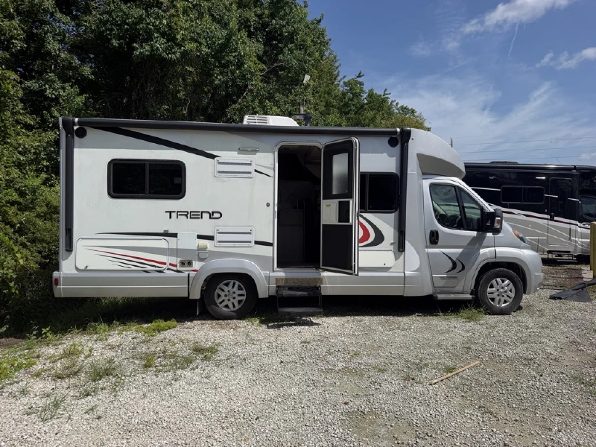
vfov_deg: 56.8
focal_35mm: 24
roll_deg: +0.8
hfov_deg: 71.6
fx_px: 413
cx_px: 298
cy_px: 224
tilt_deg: +0.1
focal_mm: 6.76
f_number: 1.78
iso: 80
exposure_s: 1/8130
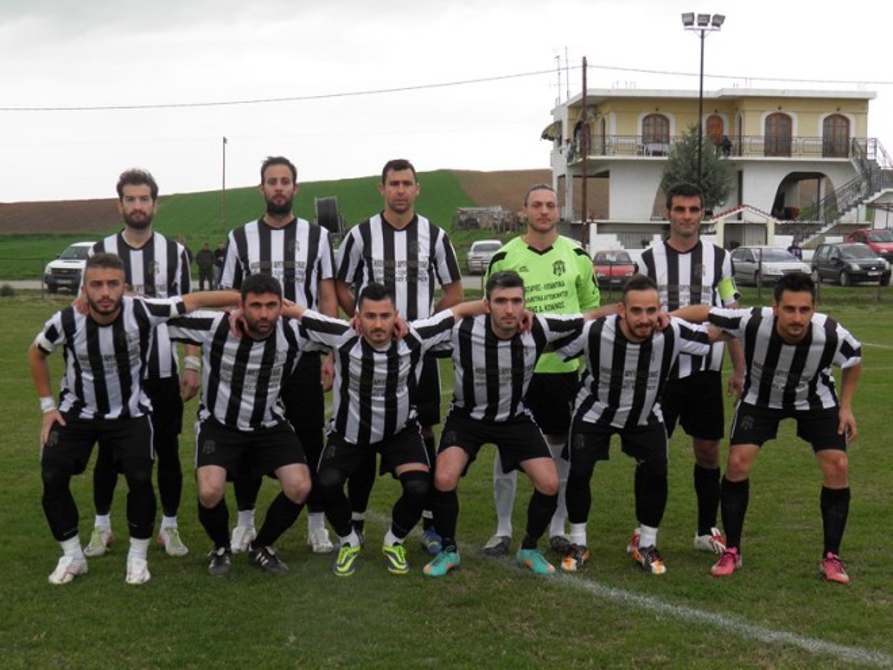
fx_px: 1419
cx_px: 446
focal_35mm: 55
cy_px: 335
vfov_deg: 26.6
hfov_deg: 34.9
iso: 50
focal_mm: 10
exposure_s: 1/80
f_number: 4.6
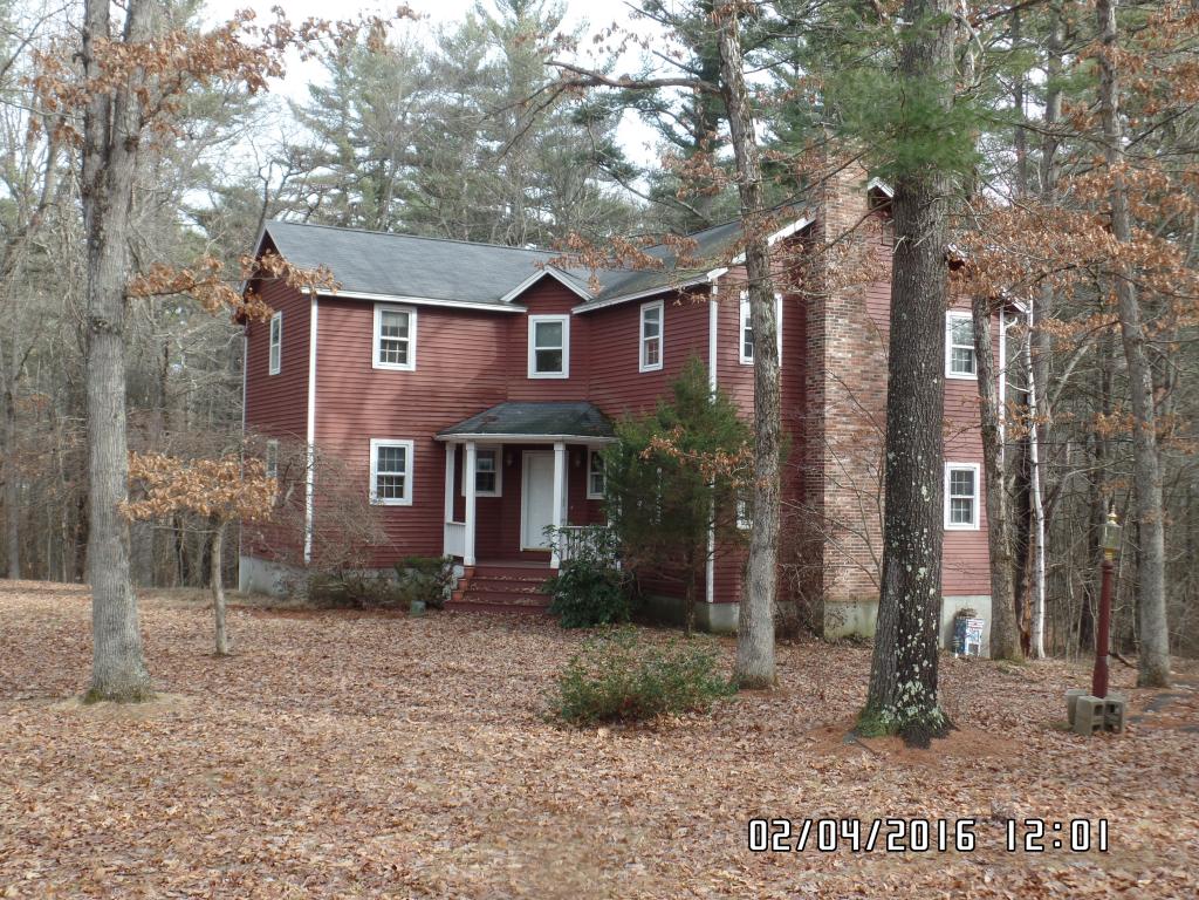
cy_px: 450
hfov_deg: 44.8
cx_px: 600
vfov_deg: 34.3
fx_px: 1455
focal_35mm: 42
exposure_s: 1/125
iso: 80
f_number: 3.6
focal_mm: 7.5
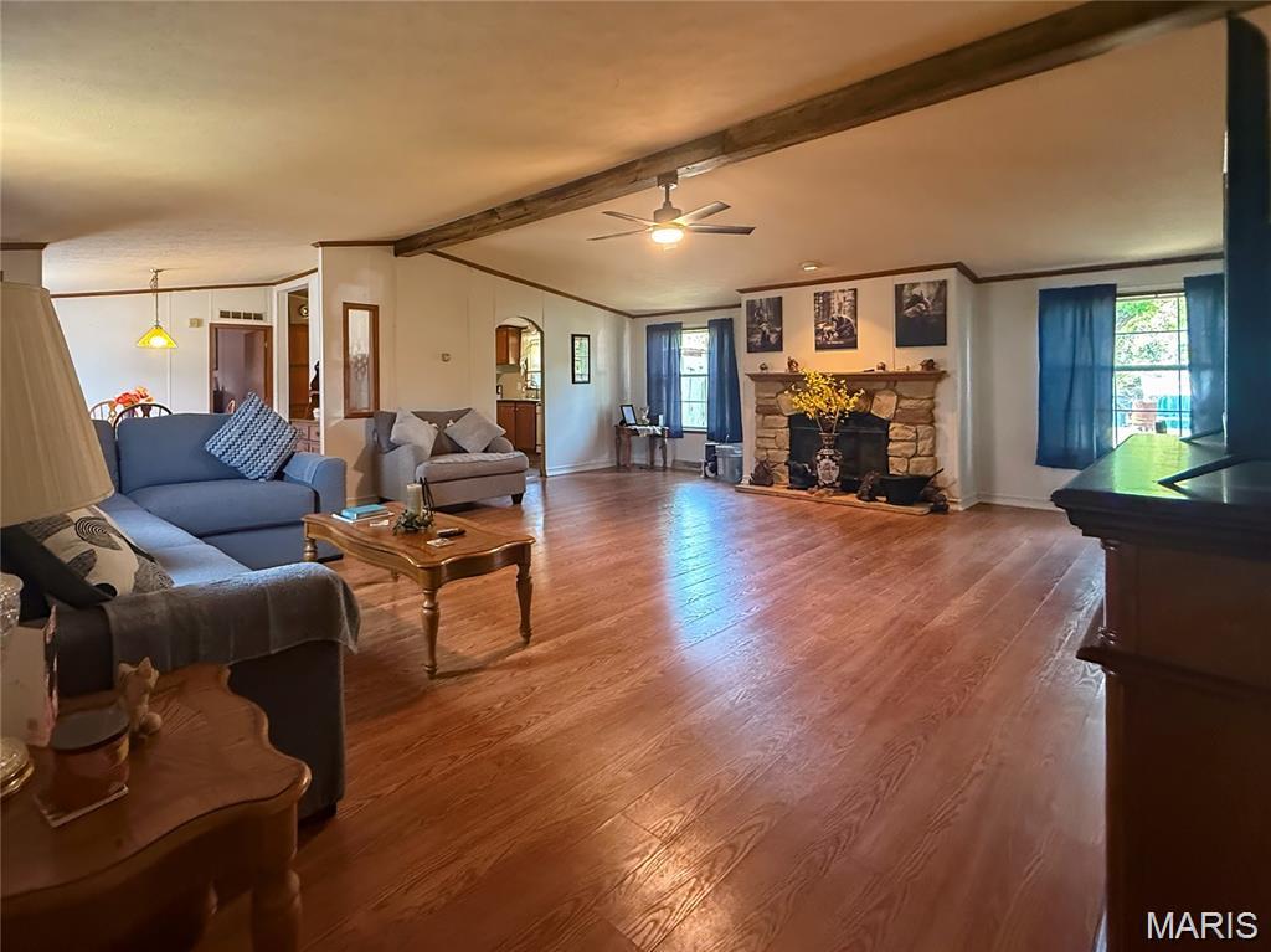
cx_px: 636
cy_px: 476
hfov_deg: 102.1
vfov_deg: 85.6
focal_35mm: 14
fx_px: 514
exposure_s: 1/60
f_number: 2.2
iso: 640
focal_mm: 2.22
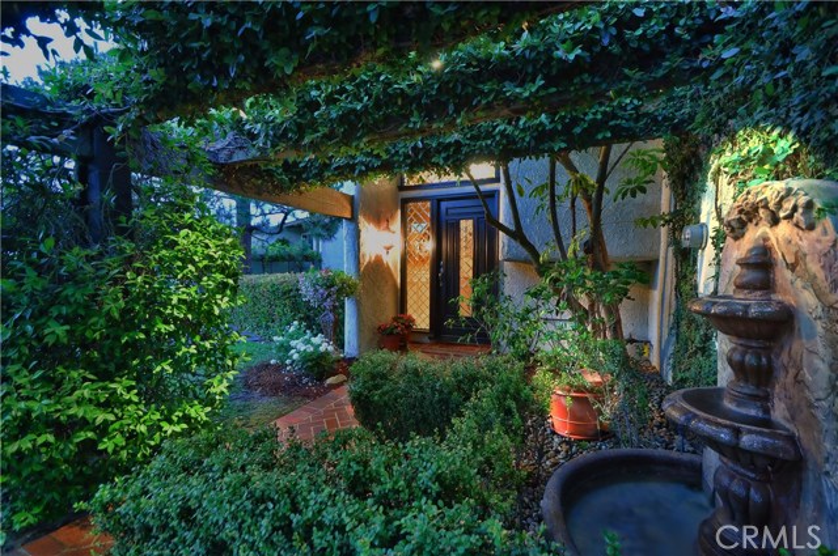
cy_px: 278
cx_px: 419
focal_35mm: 15
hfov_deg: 100.5
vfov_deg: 77.2
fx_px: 349
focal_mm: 10
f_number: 5.6
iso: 450
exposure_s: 1
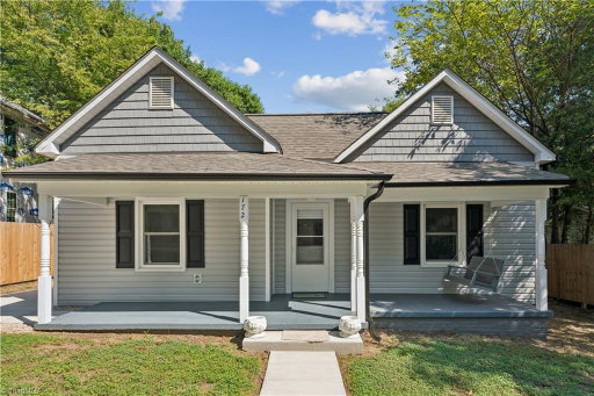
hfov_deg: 84.3
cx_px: 297
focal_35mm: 20
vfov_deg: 62.2
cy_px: 198
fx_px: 328
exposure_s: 1/125
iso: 200
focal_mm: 19.9
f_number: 13
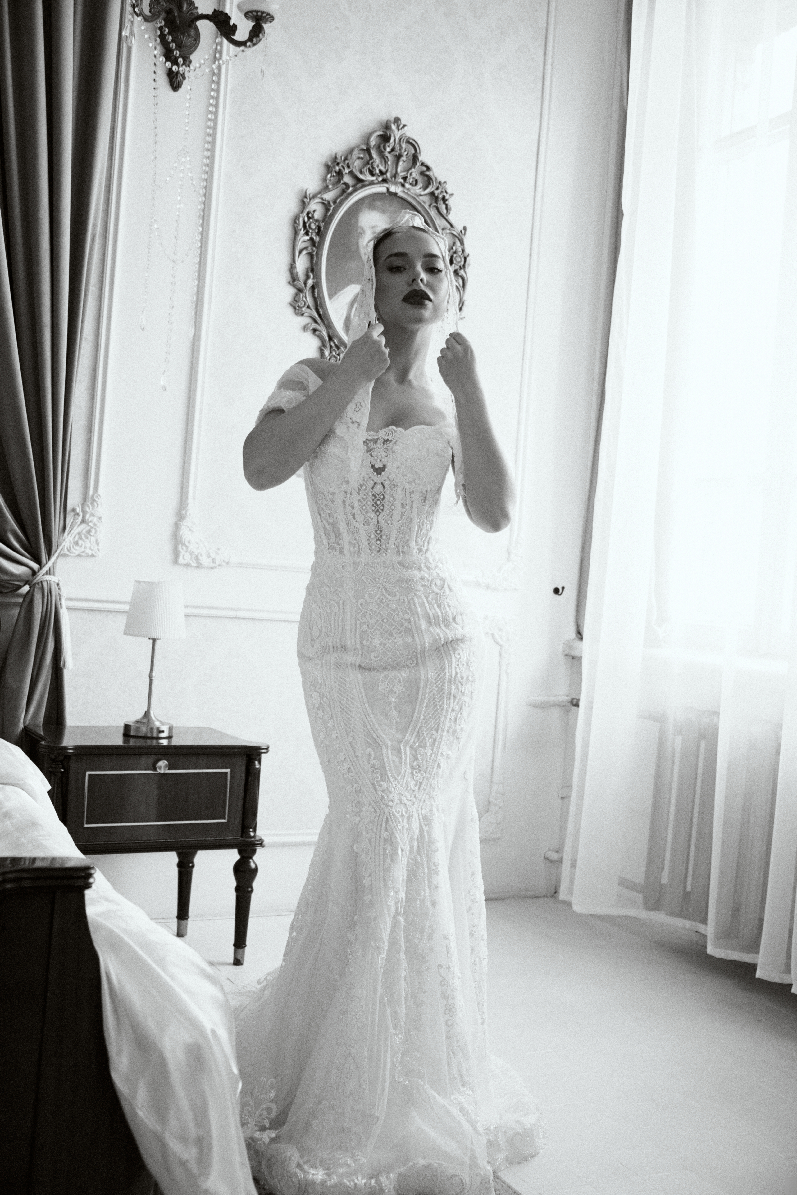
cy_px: 598
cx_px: 398
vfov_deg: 50.7
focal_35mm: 38
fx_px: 1262
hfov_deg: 35.1
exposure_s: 1/100
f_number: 3.2
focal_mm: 25.4
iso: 400
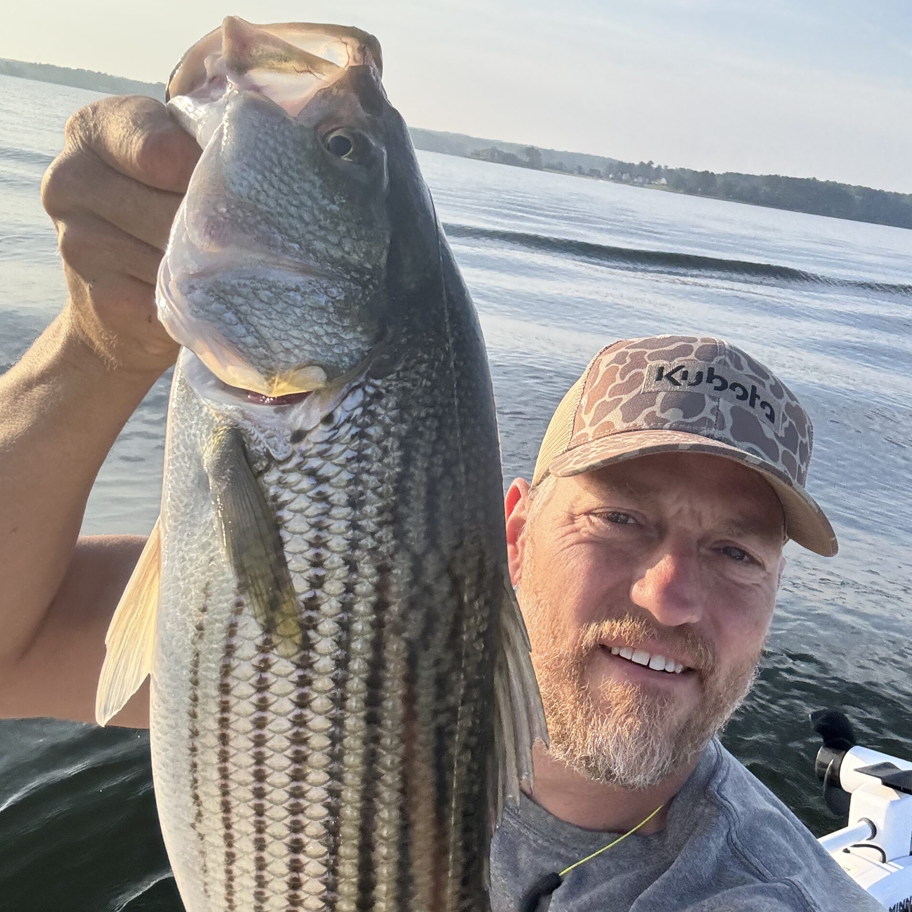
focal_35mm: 36
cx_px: 463
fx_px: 1073
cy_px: 489
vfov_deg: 46.0
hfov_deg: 46.0
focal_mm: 2.69
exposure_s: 1/525
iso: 25
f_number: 1.9
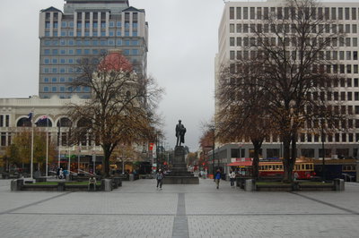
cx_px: 180
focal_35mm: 52
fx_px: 523
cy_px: 119
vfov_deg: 25.7
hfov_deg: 37.9
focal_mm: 35
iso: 200
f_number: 4.8
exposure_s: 1/125
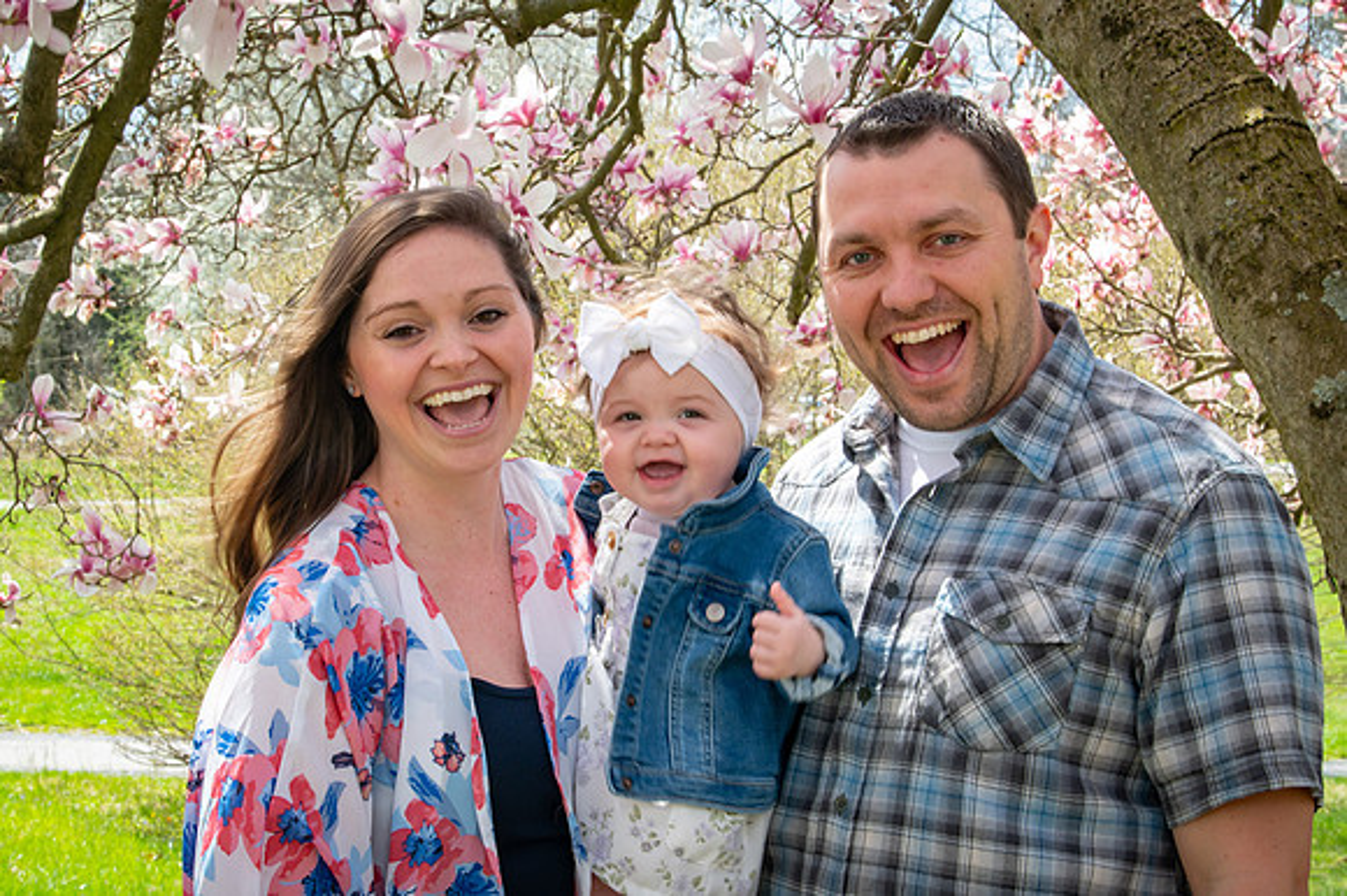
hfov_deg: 25.8
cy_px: 428
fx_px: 2943
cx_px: 590
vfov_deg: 17.3
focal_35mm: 79
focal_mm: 70
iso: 640
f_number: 20
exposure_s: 1/80
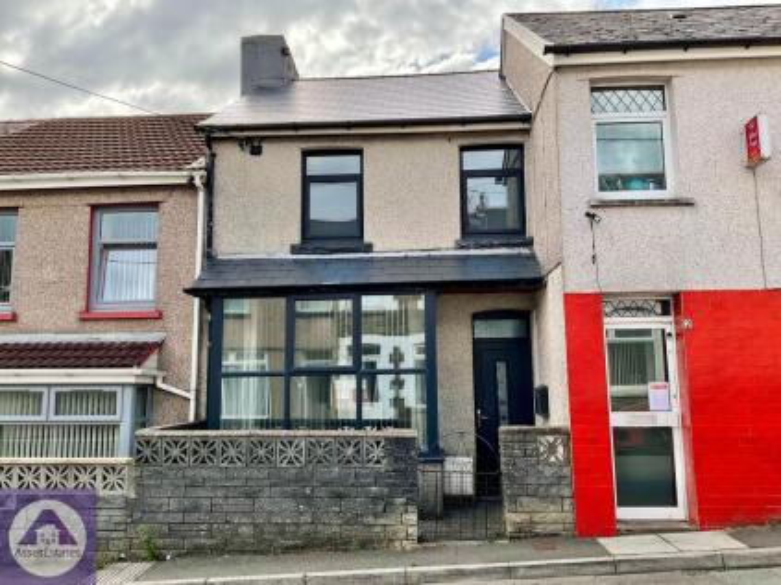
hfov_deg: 61.7
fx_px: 654
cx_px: 390
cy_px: 292
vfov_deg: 48.2
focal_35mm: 29
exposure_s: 1/1786
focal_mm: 3
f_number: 1.8
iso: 16
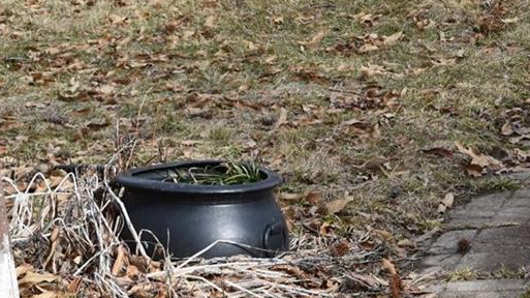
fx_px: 2411
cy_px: -203
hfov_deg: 12.4
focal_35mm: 172
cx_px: 553
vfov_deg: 6.9
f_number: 8
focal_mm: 35
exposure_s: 1/500
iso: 320
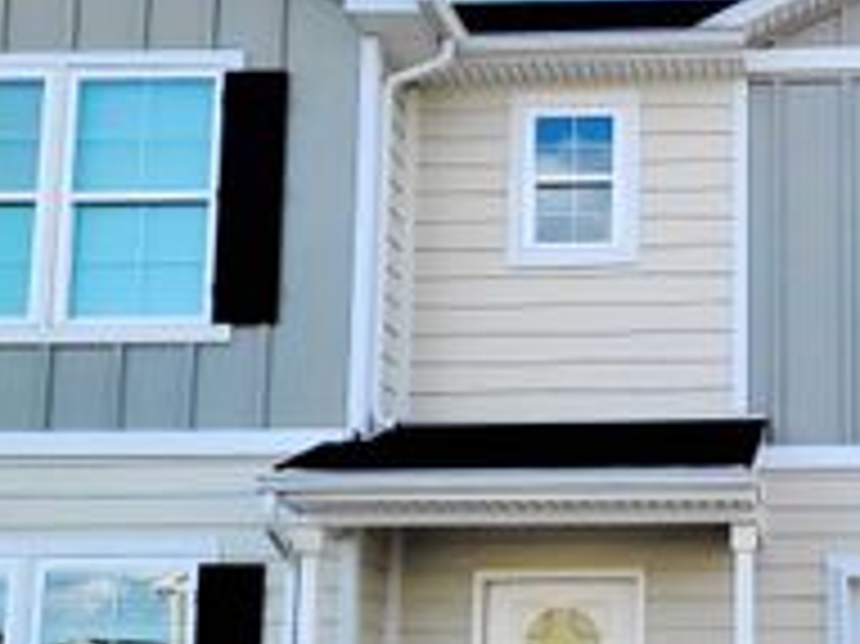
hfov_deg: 27.7
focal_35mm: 68
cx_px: 747
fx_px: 1688
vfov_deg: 21.4
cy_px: 480
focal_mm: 5.4
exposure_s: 1/2000
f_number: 1.8
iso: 40
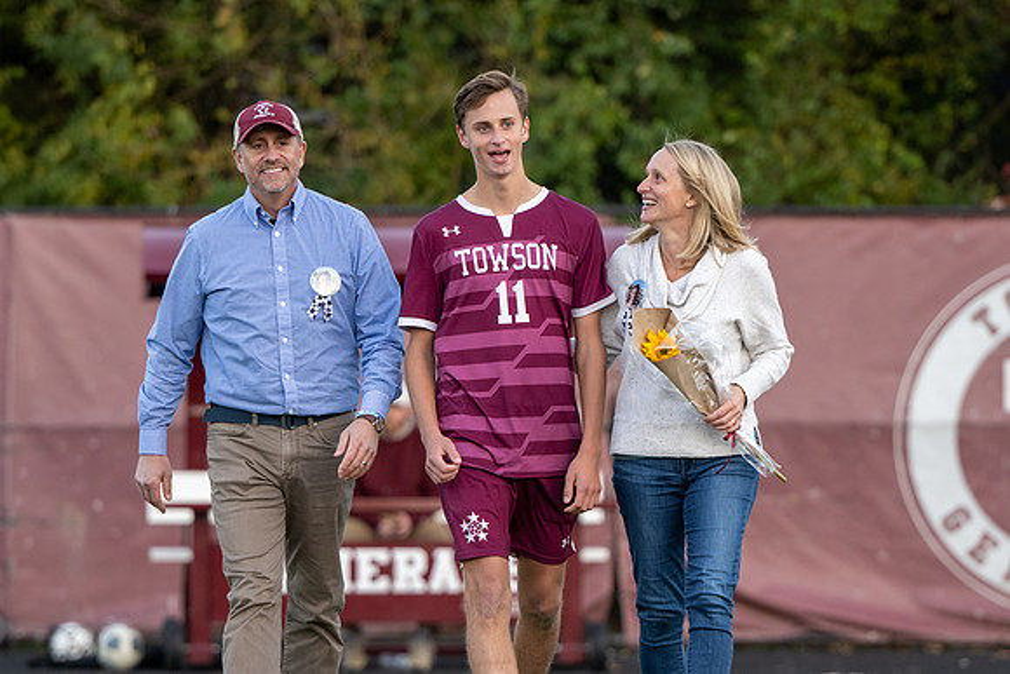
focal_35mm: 339
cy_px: 461
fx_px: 9526
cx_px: 613
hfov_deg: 6.1
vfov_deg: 4.1
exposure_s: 1/400
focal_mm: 200
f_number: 3.5
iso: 720
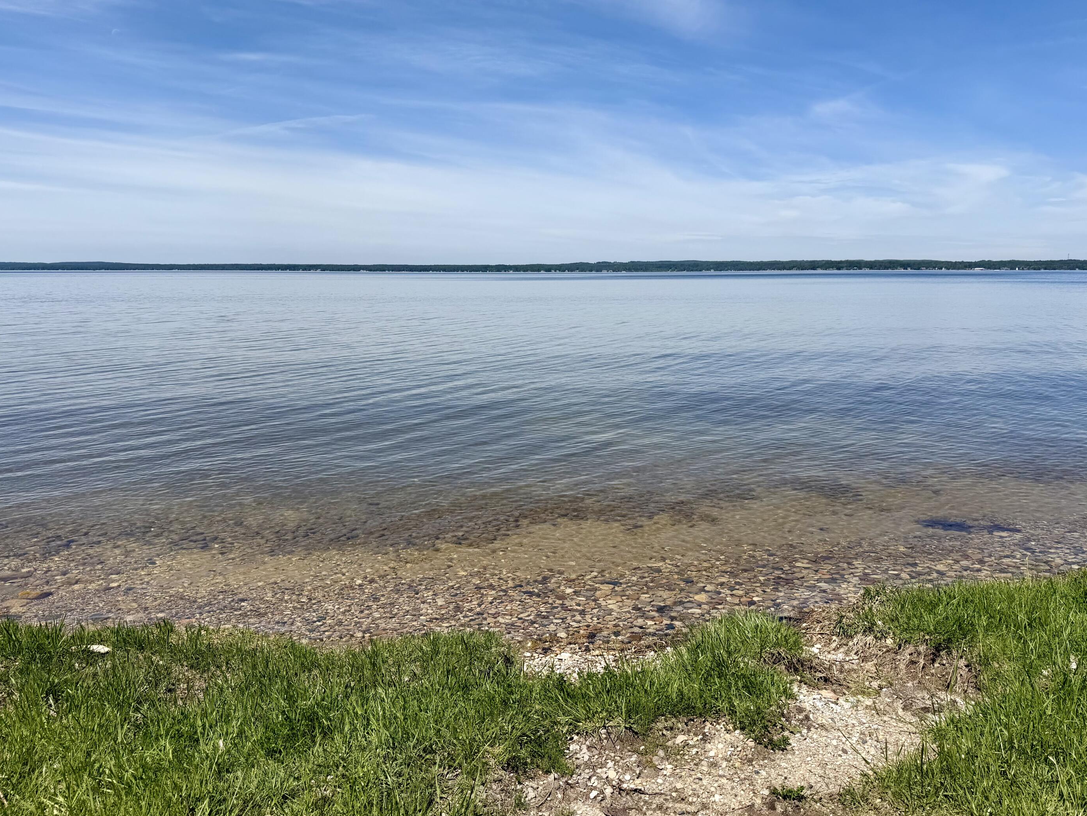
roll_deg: +0.6
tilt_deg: -8.1
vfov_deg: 53.0
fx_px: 816
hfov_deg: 67.3
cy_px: 385
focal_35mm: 26
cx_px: 531
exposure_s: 1/8130
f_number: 1.78
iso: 80
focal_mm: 6.76
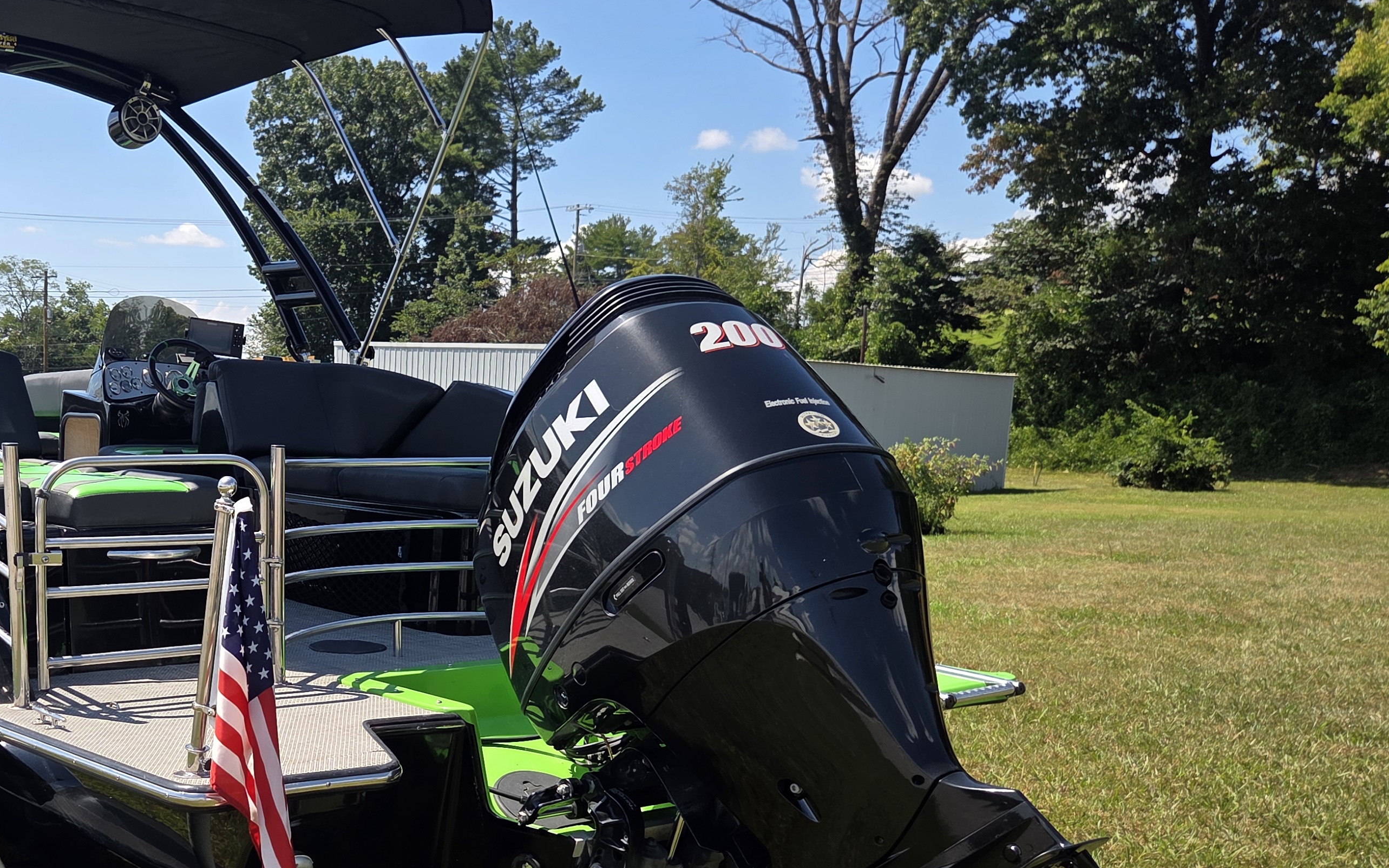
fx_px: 1439
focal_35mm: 38
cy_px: 610
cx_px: 316
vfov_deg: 33.2
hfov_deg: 49.1
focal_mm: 5.4
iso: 80
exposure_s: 1/3493
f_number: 1.8
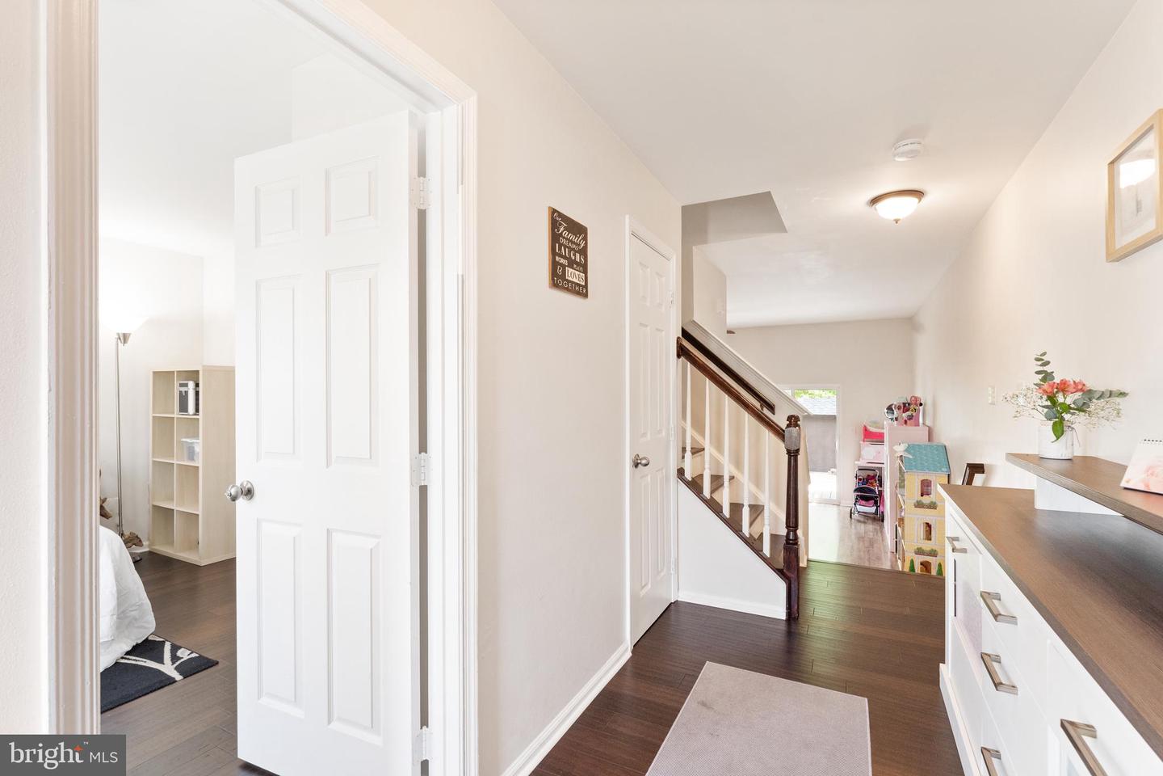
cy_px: 388
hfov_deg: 98.9
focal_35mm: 15
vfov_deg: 75.9
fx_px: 497
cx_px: 582
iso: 1250
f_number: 9
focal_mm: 15.4
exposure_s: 1/20
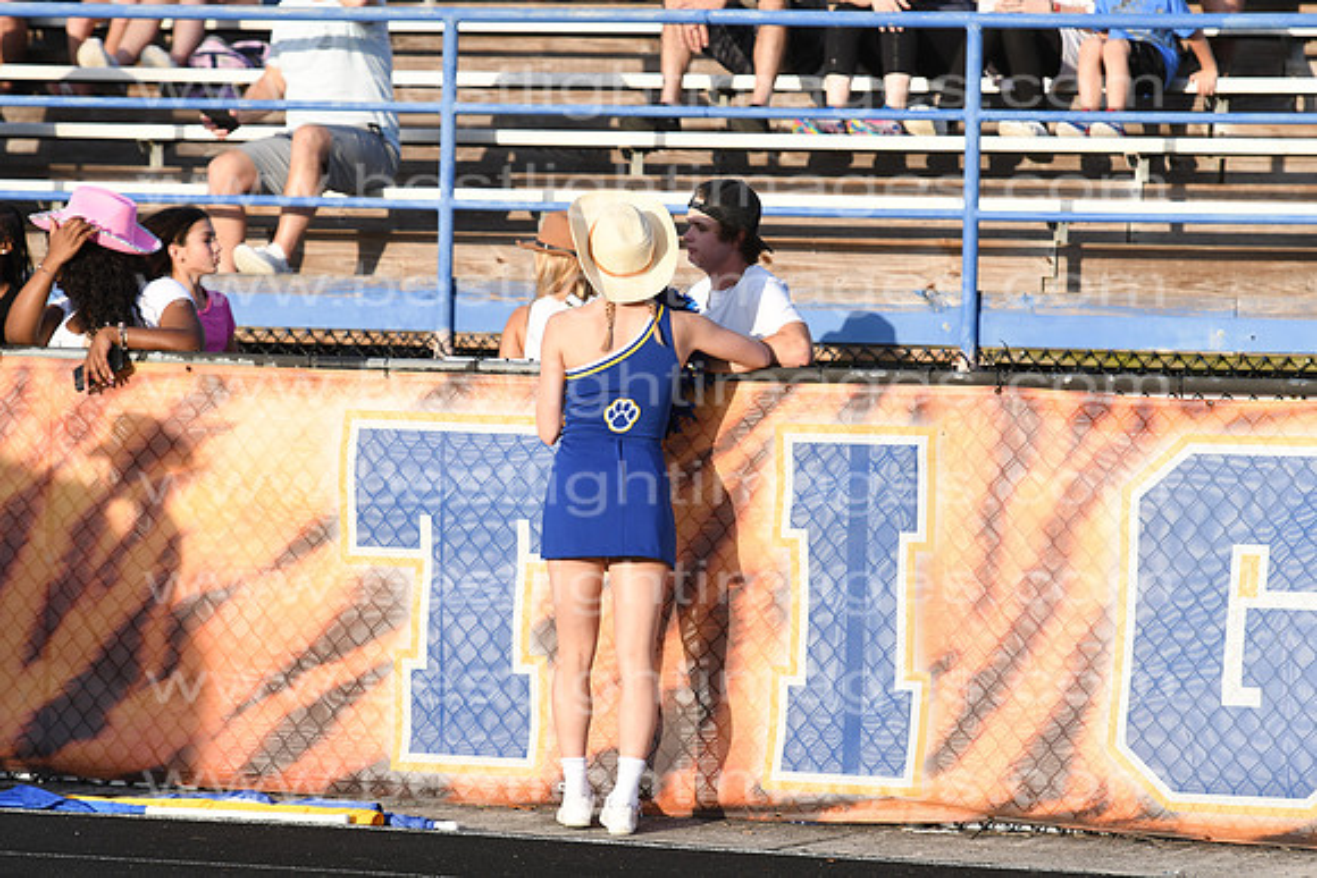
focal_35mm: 225
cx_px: 658
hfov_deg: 9.1
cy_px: 439
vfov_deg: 6.1
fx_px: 8233
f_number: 5.6
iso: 100
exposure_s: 1/500
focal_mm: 150
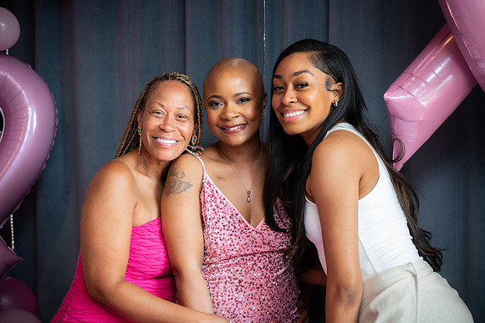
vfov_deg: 20.9
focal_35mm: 65
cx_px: 242
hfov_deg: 31.0
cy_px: 162
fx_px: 875
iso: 1600
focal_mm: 65
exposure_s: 1/200
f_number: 4.5
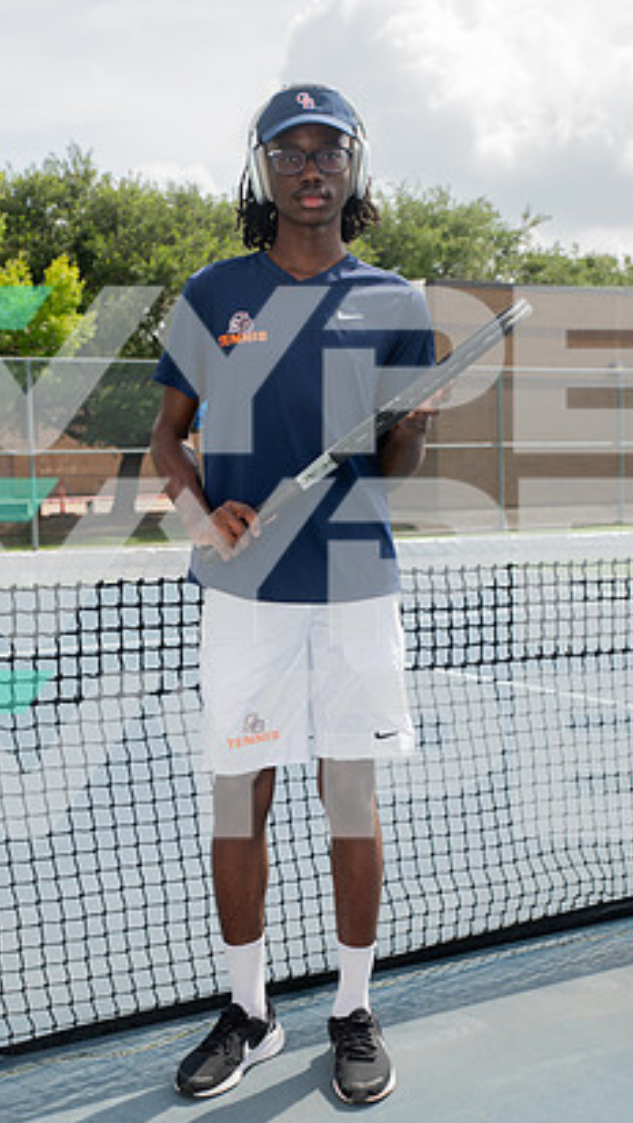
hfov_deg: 24.9
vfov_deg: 42.9
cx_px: 297
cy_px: 564
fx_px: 1431
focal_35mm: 48
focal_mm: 42
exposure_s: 1/320
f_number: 5.6
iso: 100
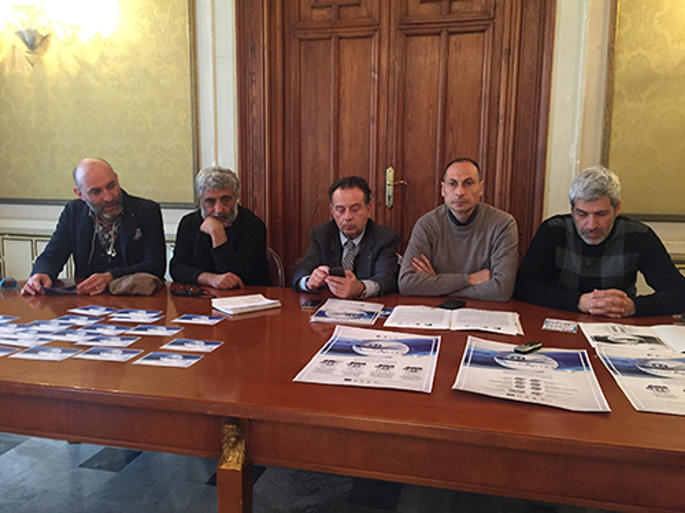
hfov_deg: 61.7
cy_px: 256
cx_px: 342
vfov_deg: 48.2
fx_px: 574
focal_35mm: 29
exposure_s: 1/33
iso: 250
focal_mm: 4.15
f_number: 2.2
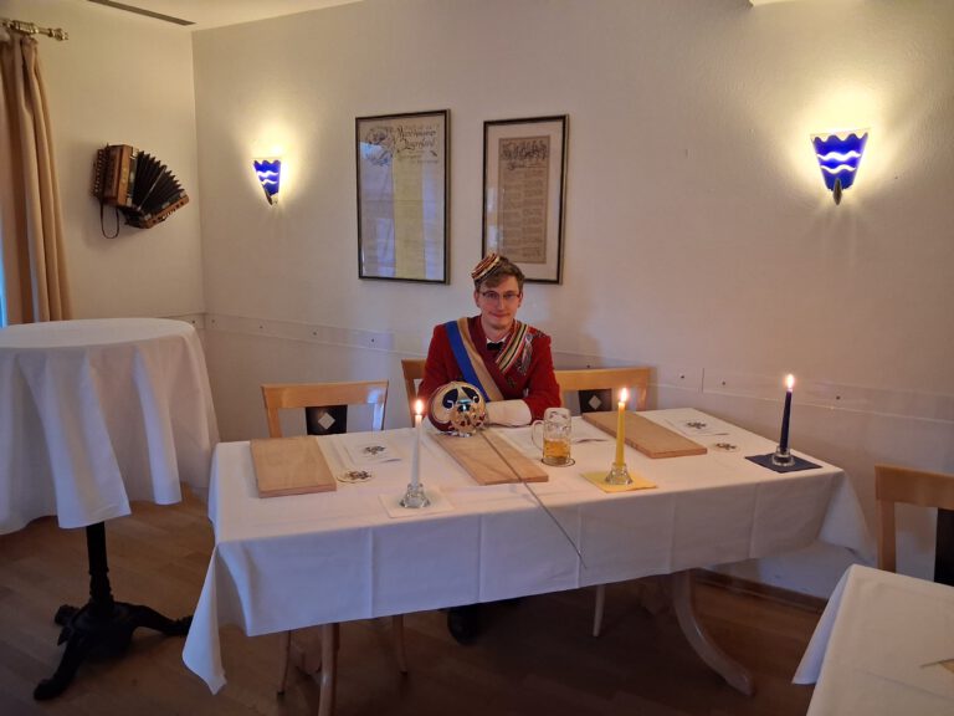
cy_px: 358
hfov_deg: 65.3
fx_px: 744
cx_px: 477
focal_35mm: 27
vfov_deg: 51.4
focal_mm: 4
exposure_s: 1/25
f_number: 1.8
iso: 640
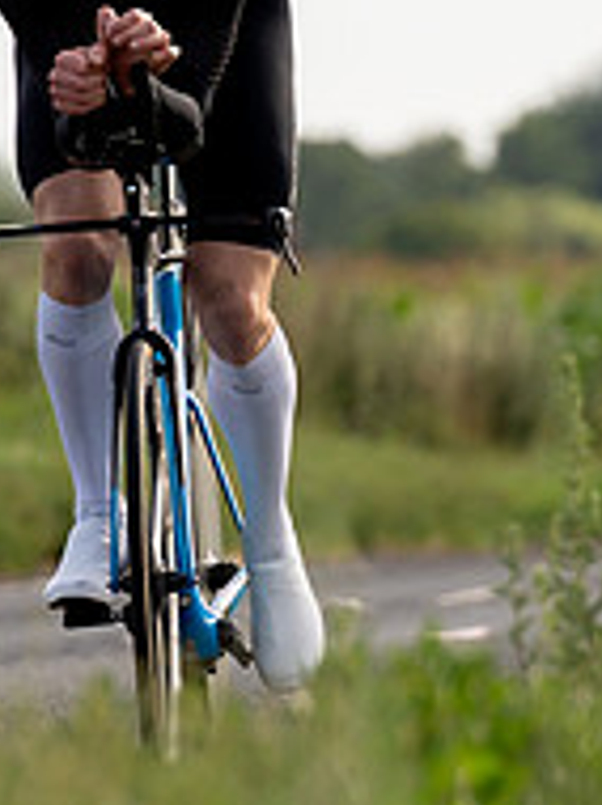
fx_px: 21915
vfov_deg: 2.1
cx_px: -71
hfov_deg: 1.6
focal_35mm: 943
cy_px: 368
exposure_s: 1/1000
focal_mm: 178
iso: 160
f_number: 4
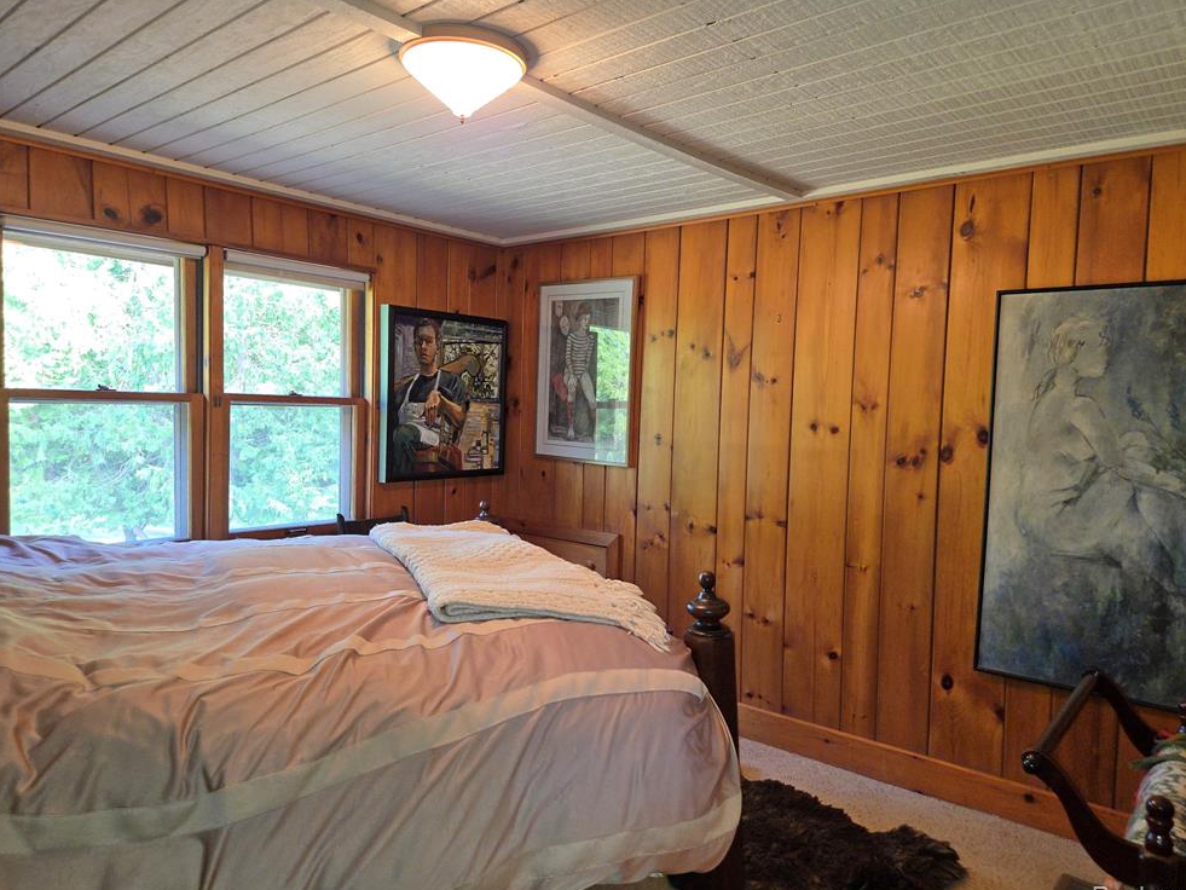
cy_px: 451
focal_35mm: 24
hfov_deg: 71.6
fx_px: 822
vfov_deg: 56.8
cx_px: 596
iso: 125
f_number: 1.8
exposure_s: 1/60
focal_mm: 5.4
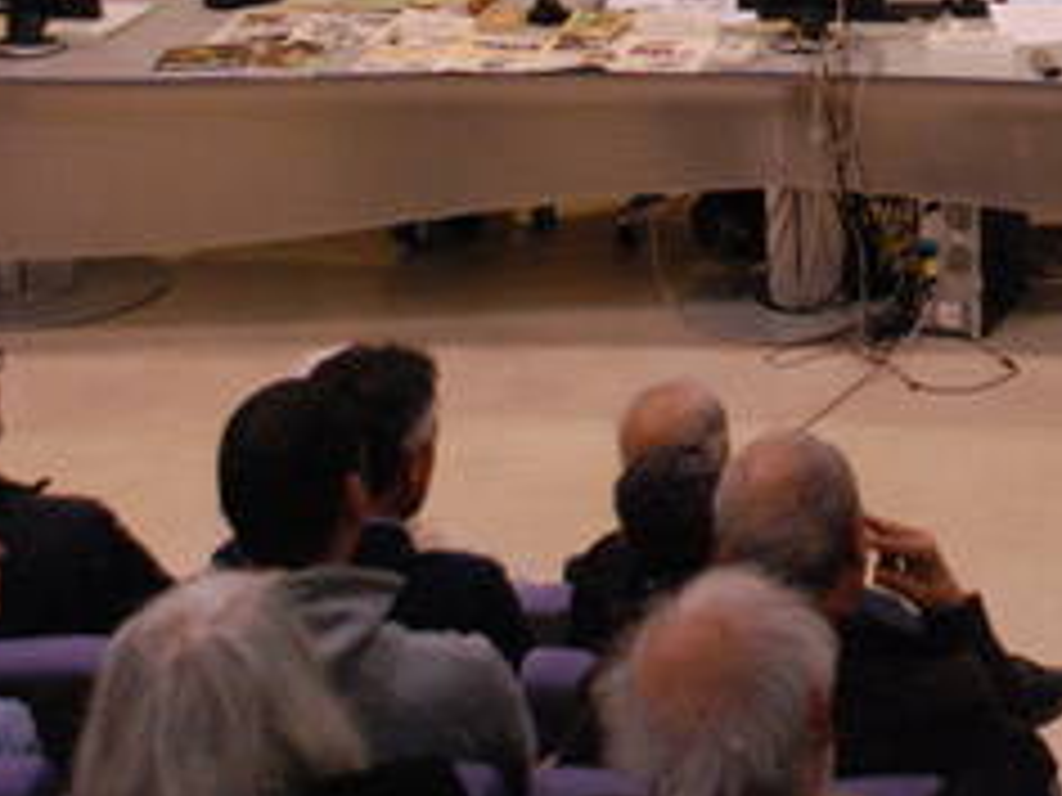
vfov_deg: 10.3
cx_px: 1188
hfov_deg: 13.7
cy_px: -162
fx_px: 4326
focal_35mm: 141
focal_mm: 32
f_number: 4.2
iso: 1250
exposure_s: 1/50
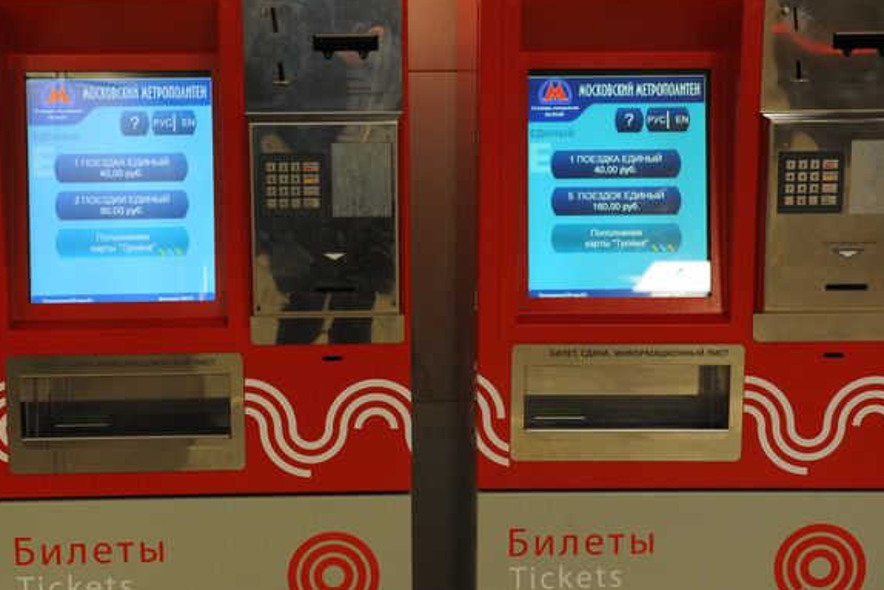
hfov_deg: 30.1
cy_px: 280
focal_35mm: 67
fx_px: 1646
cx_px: 417
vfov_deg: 20.3
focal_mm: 55
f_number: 5.6
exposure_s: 1/200
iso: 3200
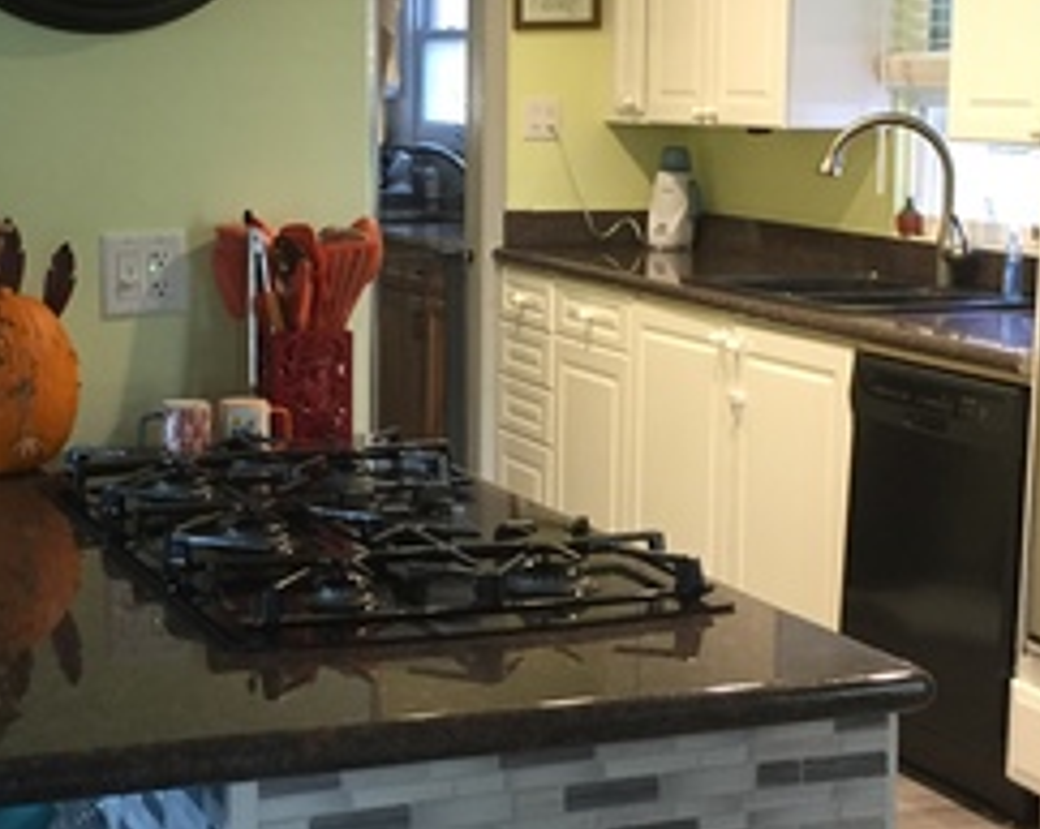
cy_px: 399
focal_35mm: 75
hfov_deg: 25.3
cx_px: 387
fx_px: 2306
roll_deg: -1.9
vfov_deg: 20.4
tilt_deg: -7.7
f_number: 2.2
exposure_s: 1/30
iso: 125
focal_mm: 4.15
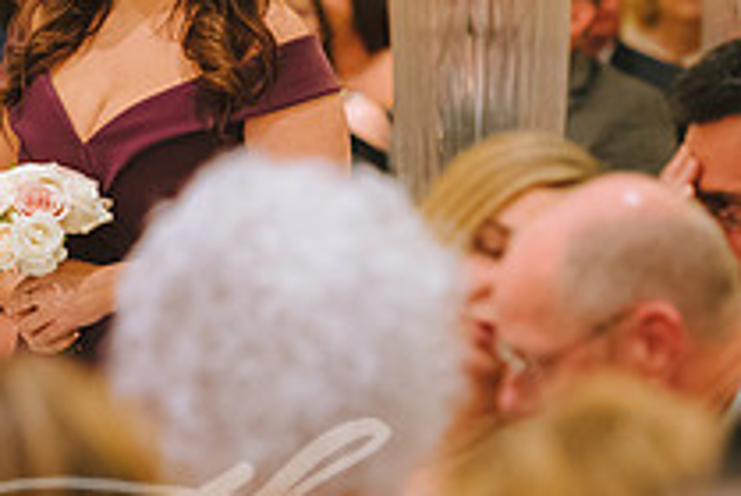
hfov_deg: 5.5
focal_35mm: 374
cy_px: 218
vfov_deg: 3.7
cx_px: 184
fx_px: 7709
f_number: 3.2
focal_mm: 135
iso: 2000
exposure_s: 1/160
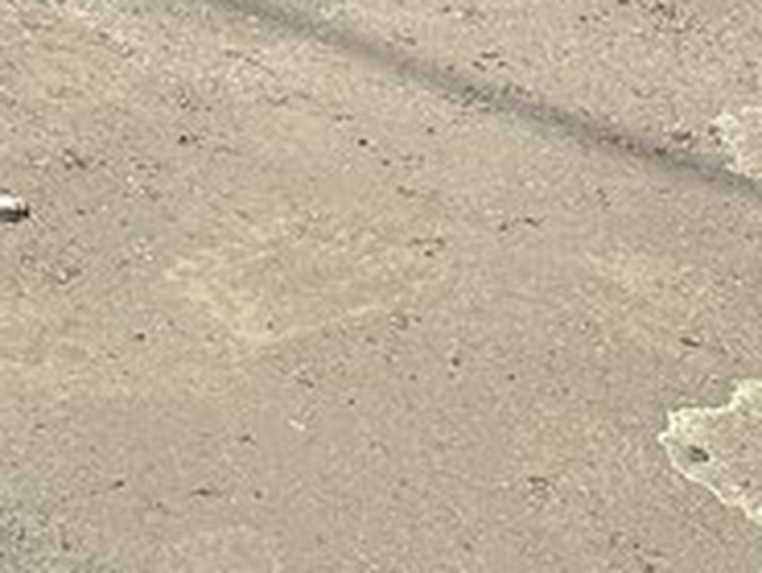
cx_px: -1260
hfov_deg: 11.3
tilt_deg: -11.5
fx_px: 2930
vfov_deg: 9.5
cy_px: -944
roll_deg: +0.2
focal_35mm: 133
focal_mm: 6.86
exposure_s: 1/2070
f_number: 1.78
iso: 80
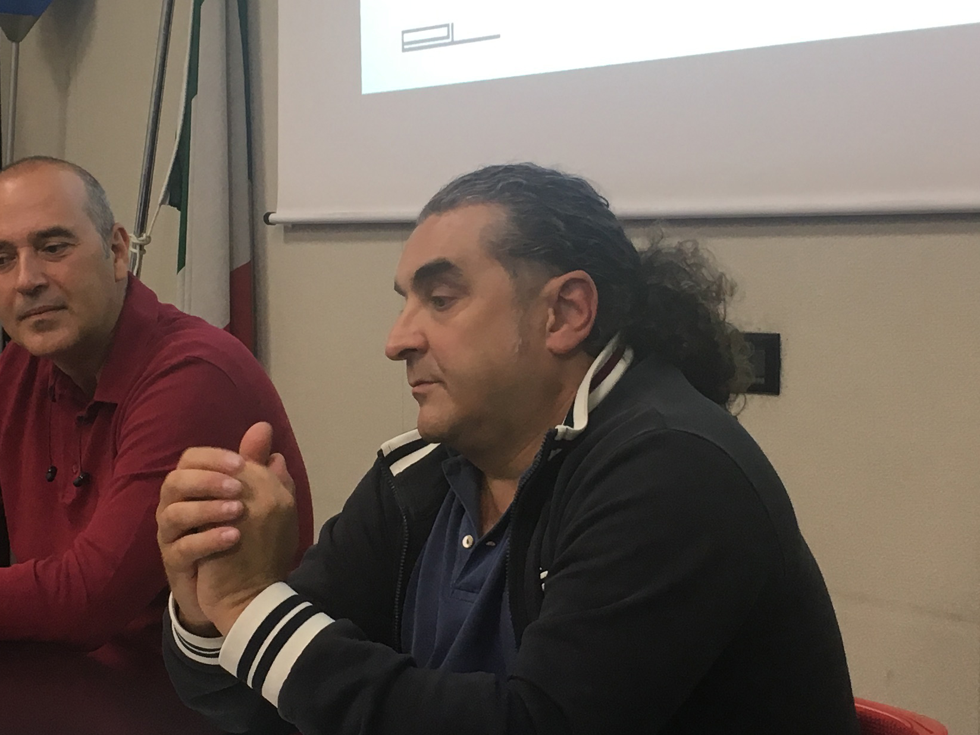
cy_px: 405
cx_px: 448
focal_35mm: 71
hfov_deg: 27.4
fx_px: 2010
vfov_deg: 20.7
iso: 80
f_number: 2.2
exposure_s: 1/33
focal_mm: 4.15
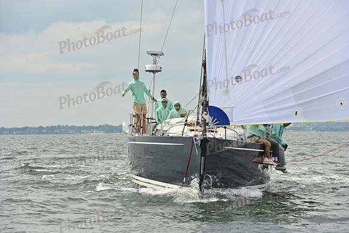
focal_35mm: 160
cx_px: 174
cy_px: 116
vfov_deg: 8.6
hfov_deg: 12.8
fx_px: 1551
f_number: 8
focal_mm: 160
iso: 320
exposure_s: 1/1600
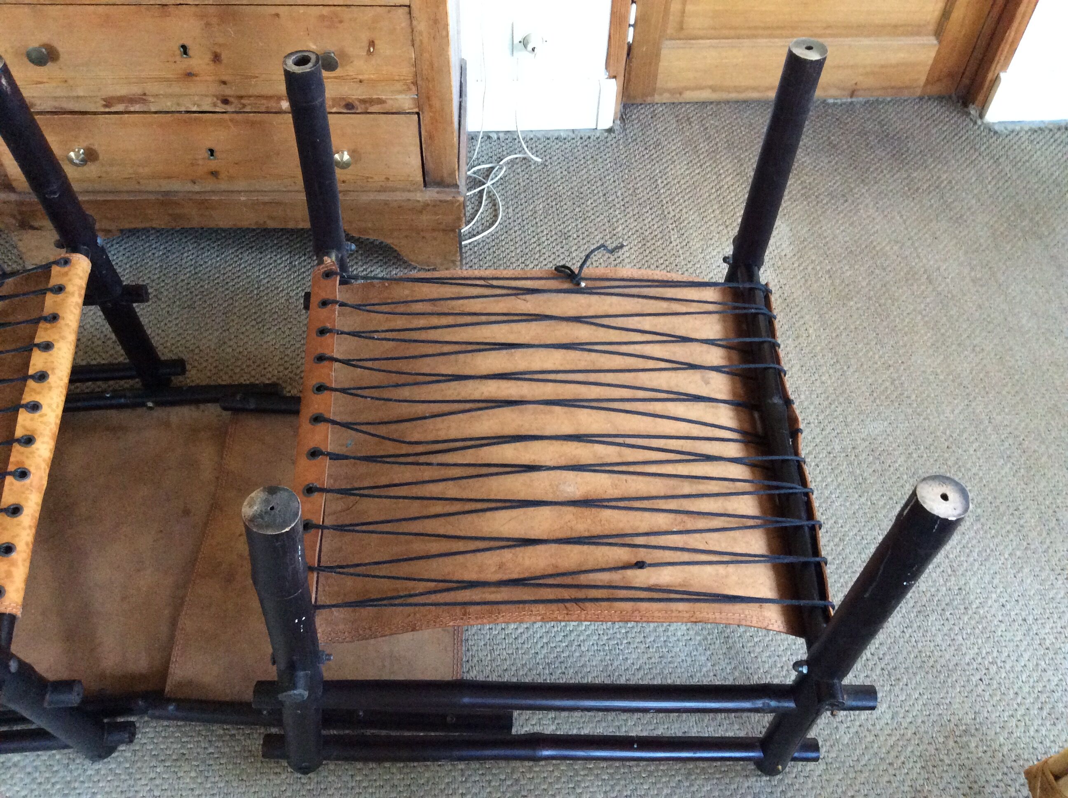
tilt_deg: -53.7
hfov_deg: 56.9
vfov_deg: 44.1
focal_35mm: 32
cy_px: 399
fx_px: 986
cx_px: 534
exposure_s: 1/20
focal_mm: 3.3
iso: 250
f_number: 2.4
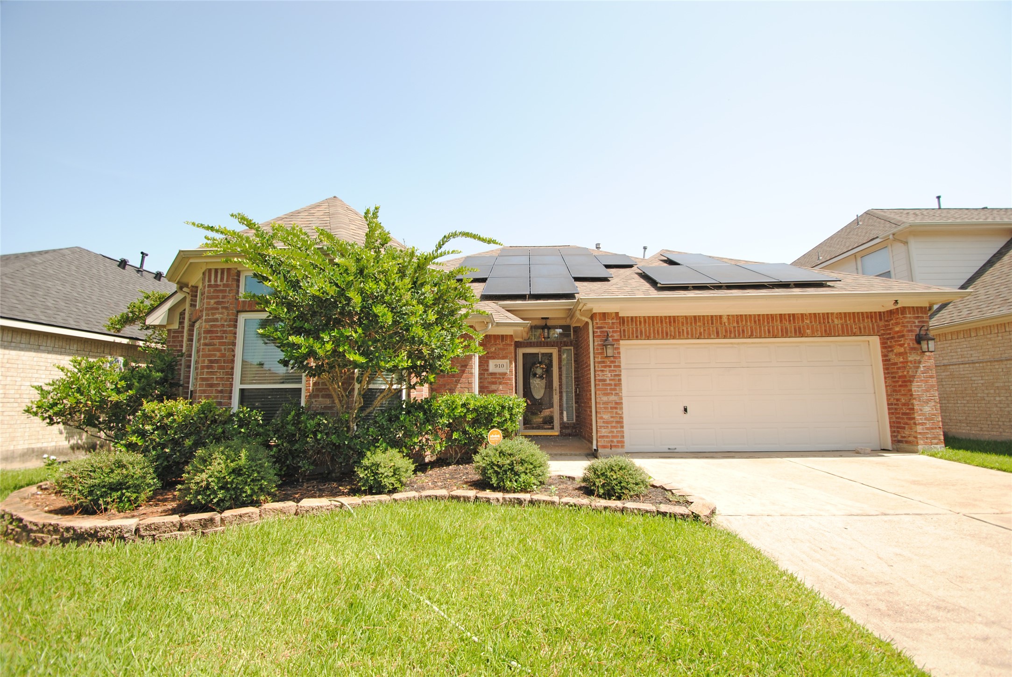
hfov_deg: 100.3
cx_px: 506
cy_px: 338
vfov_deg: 77.5
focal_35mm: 15
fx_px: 422
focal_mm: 10
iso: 100
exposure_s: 1/320
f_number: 4.5
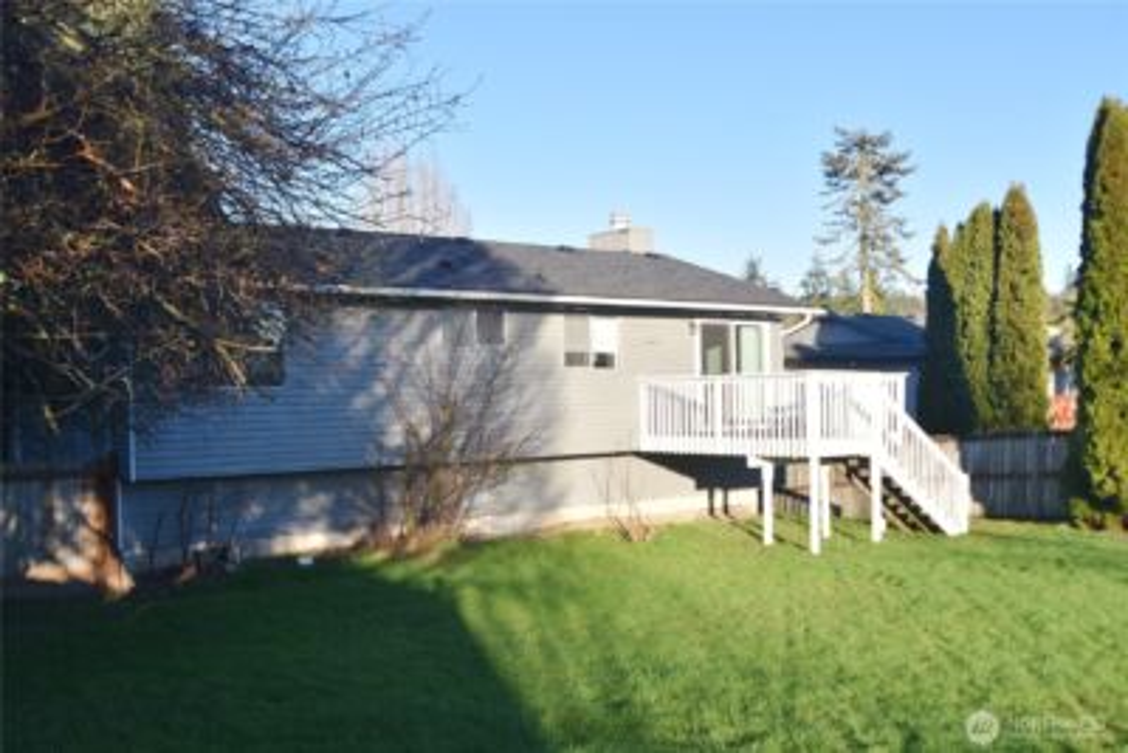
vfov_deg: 36.9
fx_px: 1128
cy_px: 376
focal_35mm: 36
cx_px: 564
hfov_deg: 53.1
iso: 280
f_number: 5.6
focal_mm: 24
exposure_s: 1/250
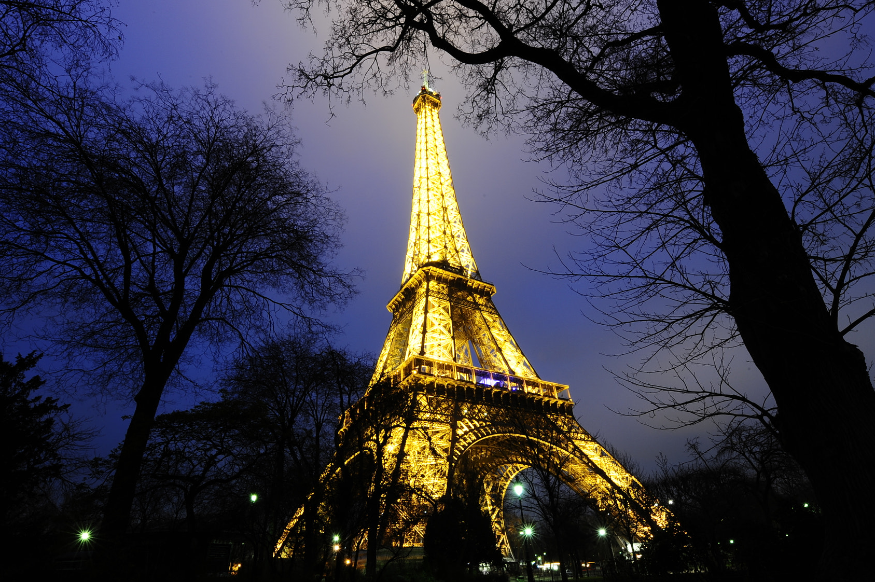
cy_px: 301
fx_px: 413
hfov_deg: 93.3
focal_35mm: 17
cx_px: 431
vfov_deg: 70.3
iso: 200
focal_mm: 14
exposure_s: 25
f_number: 22
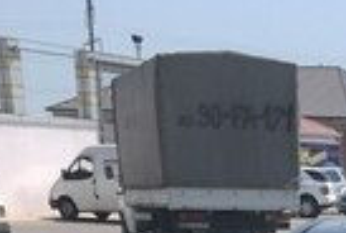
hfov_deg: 17.7
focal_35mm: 109
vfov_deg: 10.3
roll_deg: -0.2
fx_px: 1050
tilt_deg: -25.6
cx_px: 429
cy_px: 615
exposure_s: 1/1789
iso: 25
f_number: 2.2
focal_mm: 4.15
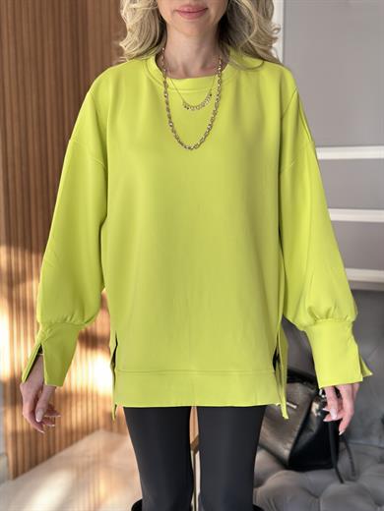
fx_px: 710
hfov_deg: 30.3
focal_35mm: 48
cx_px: 192
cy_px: 256
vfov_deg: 39.7
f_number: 1.78
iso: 125
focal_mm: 6.86
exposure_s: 1/95
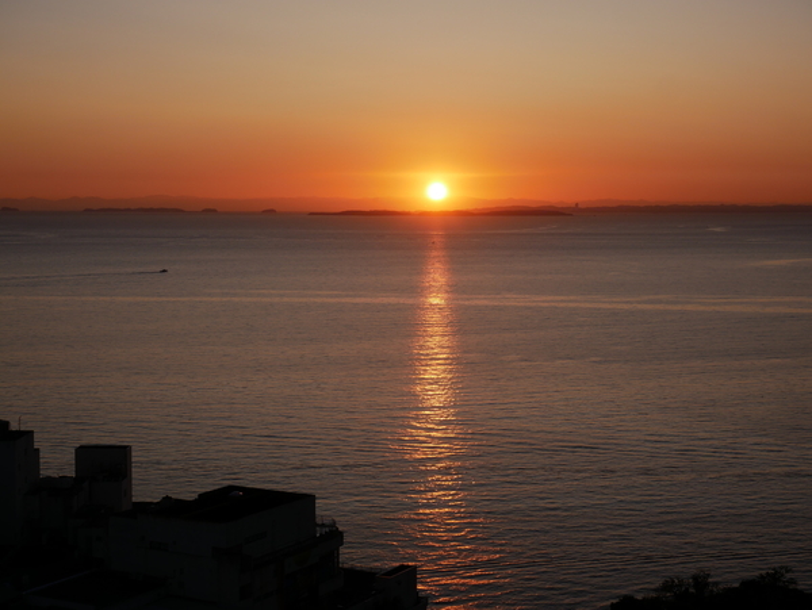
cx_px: 406
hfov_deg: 32.2
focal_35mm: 60
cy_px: 305
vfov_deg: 24.4
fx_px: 1409
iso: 200
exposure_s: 1/400
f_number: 9
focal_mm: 30
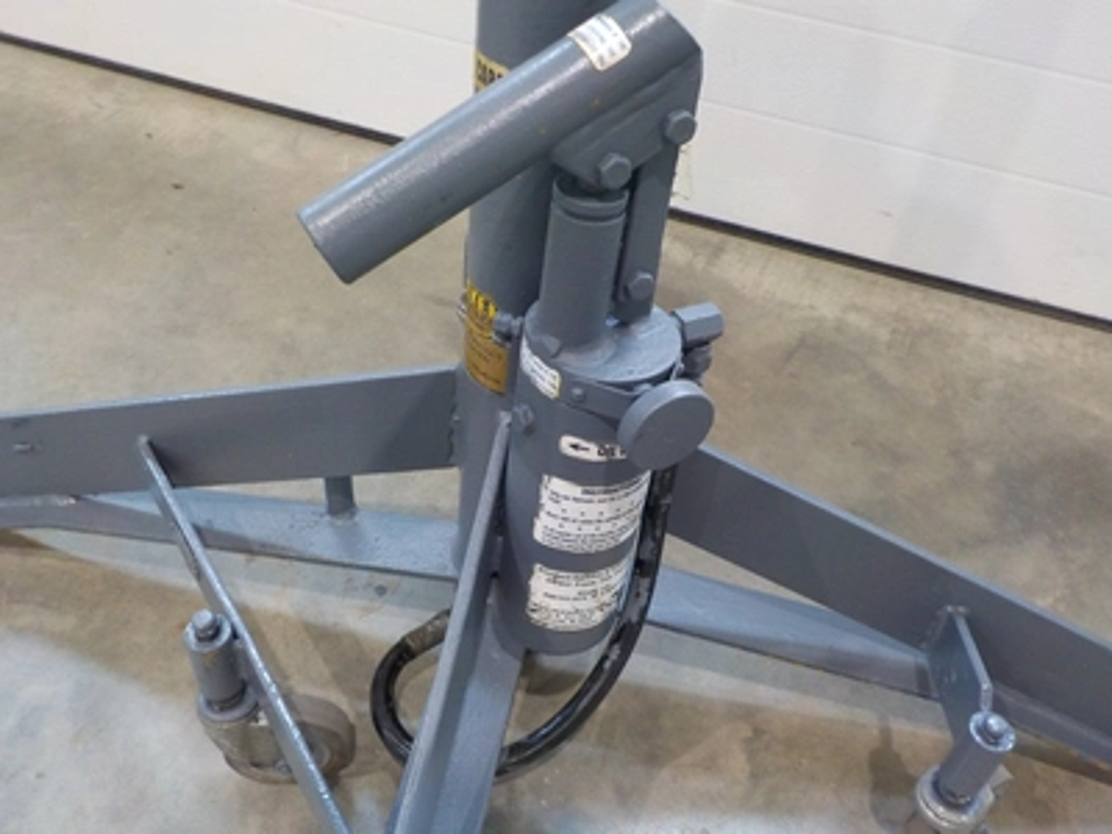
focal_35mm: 30
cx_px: 556
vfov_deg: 46.8
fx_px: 964
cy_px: 417
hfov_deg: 60.0
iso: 320
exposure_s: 1/30
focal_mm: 4.1
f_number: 3.3
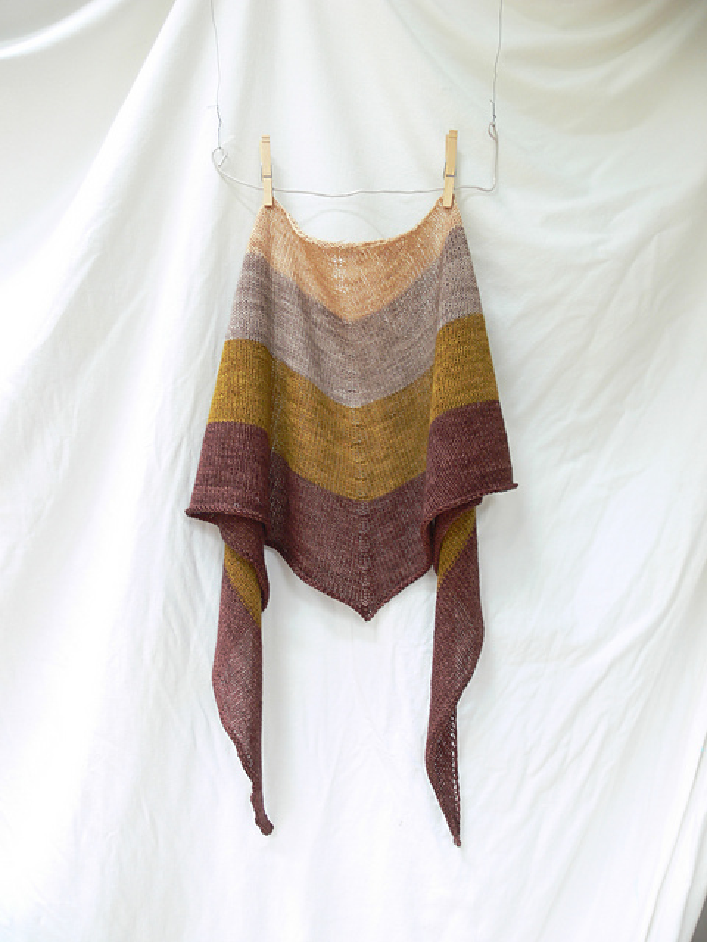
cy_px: 471
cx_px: 354
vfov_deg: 52.6
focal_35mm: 35
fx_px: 953
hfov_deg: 40.7
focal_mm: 7.4
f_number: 2.8
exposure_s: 1/30
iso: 80
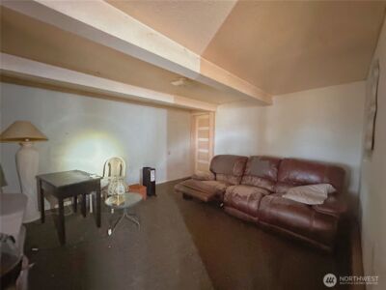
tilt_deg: -1.8
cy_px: 145
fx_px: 156
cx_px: 193
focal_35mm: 14
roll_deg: -1.7
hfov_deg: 102.1
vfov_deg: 85.7
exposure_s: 1/30
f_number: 2.2
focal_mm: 2.2
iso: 1250
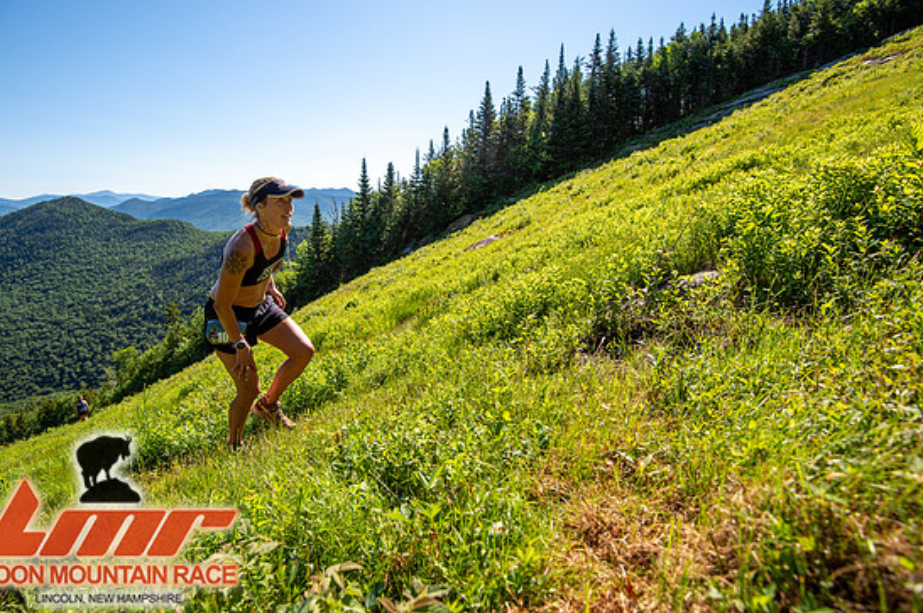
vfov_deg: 70.3
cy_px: 301
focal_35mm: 17
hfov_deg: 93.3
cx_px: 441
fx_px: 435
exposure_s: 1/500
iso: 100
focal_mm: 16
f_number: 5
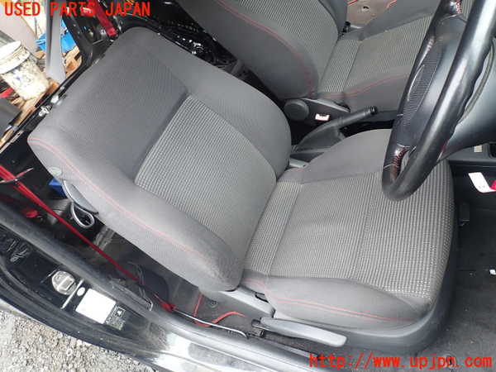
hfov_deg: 69.4
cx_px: 248
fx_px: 358
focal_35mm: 25
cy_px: 186
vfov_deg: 54.9
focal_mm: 4.5
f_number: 2.8
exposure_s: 1/60
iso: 100
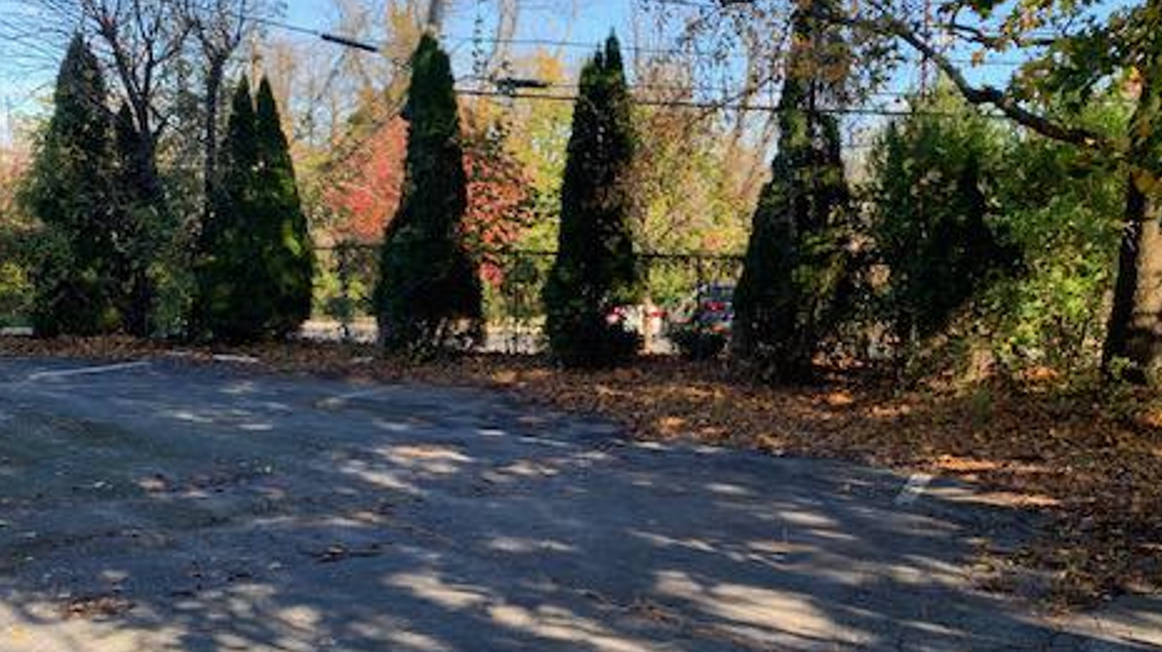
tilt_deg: -4.4
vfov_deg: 30.3
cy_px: 377
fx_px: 1201
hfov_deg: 51.3
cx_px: 692
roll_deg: -1.7
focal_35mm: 39
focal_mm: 4.25
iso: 25
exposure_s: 1/300
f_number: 1.8
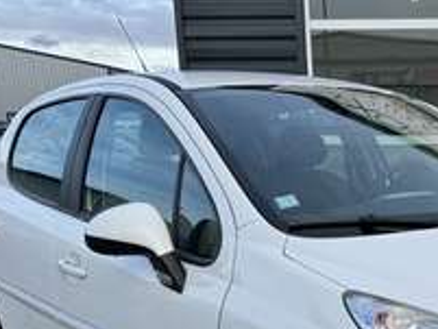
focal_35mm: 61
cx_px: 440
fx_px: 772
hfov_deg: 29.5
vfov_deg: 23.3
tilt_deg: -13.4
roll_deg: +0.9
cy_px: 310
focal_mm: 6.86
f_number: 1.78
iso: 80
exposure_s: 1/1637
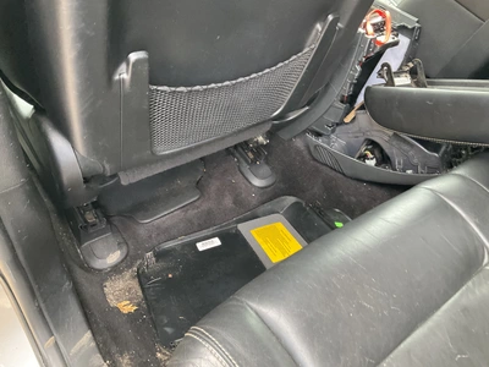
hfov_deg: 61.7
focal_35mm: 29
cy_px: 184
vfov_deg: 48.2
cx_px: 244
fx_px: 410
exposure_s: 1/60
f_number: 1.8
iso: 160
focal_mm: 3
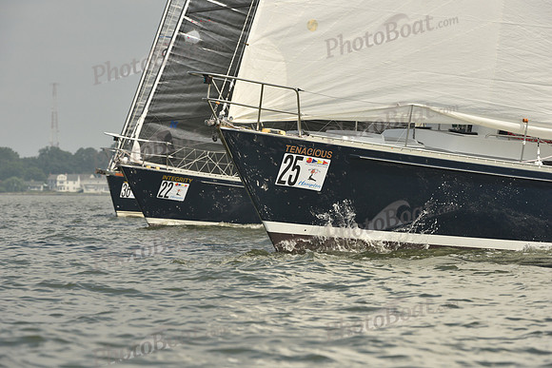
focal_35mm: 330
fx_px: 5061
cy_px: 184
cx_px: 276
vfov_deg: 4.2
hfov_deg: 6.2
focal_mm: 330
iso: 400
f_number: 11
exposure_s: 1/800
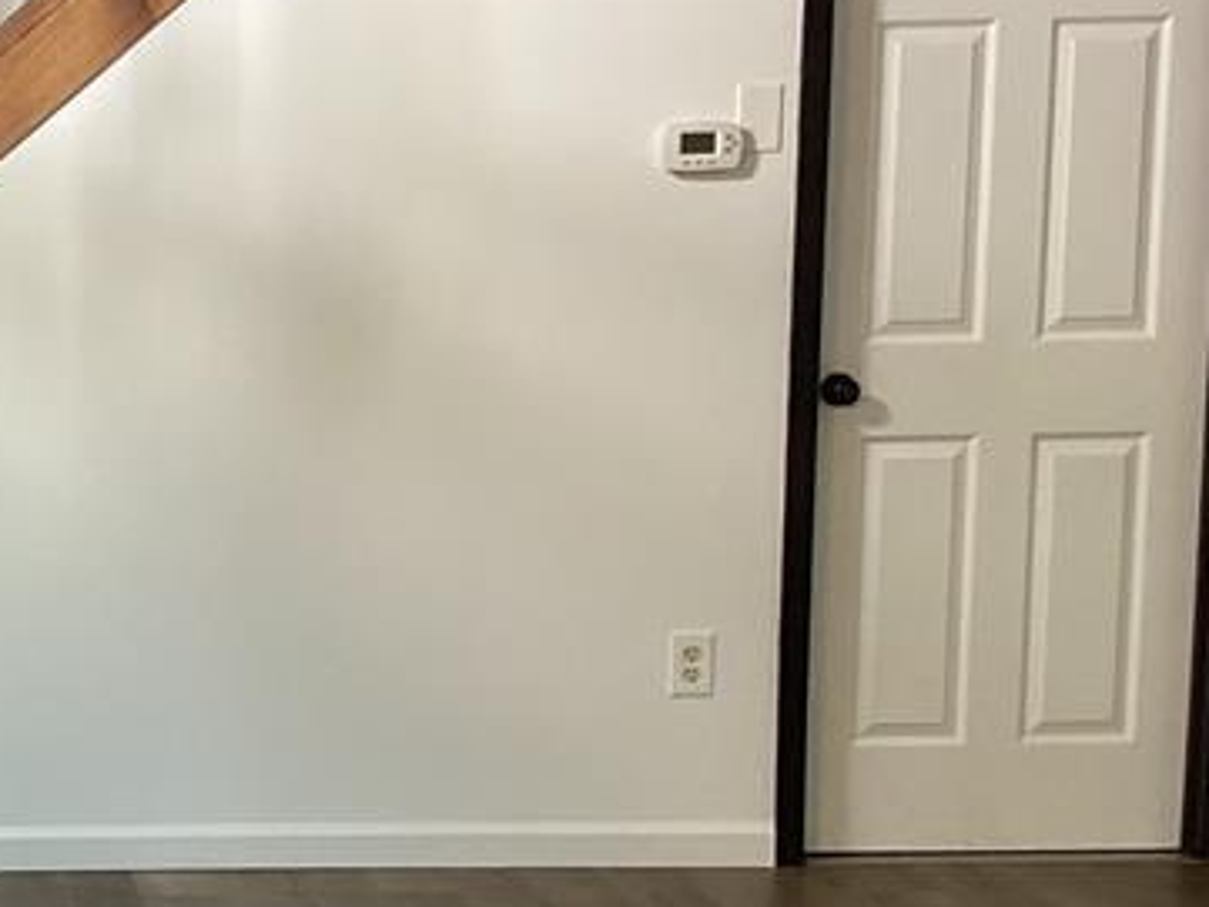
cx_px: -291
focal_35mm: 88
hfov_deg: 20.6
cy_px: 592
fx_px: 3075
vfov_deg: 16.8
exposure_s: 1/50
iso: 160
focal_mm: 3.3
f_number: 2.4
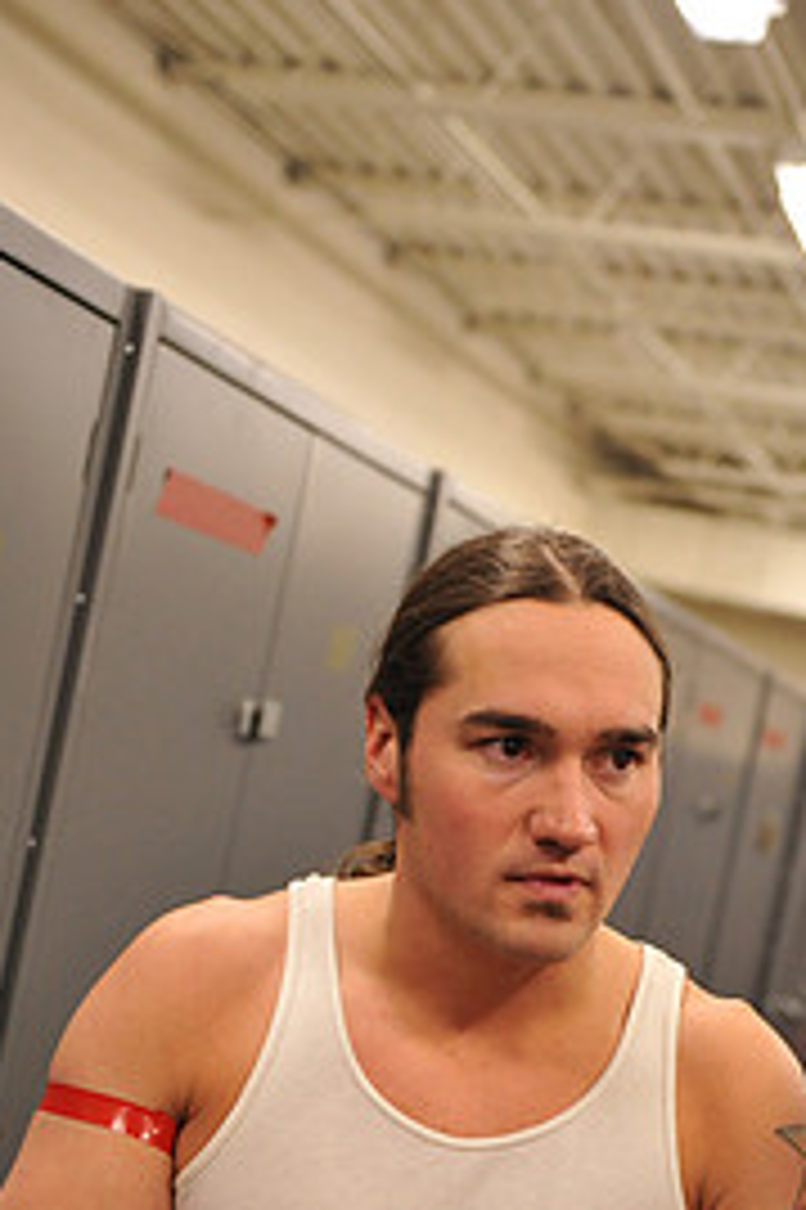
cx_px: 525
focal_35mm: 67
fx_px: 2253
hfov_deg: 20.2
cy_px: 886
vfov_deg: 29.7
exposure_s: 1/250
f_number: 2.8
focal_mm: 40
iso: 3200
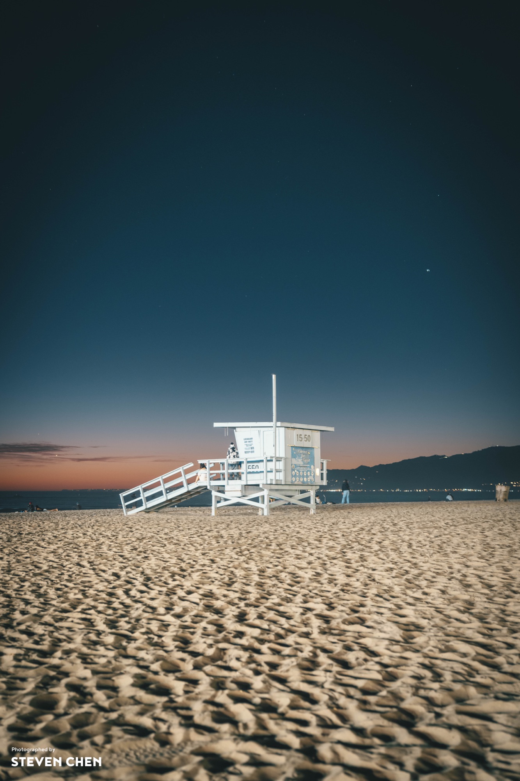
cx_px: 260
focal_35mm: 38
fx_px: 823
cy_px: 390
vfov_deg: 50.7
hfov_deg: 35.0
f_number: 2
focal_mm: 38
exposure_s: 1/1.67
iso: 400
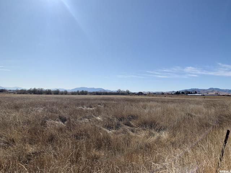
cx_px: 116
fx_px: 174
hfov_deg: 67.3
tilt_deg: +3.5
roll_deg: -2.5
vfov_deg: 53.1
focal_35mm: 26
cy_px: 86
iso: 25
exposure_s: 1/5128
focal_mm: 4.25
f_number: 1.8
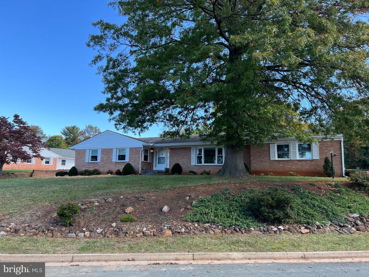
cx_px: 184
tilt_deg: +6.7
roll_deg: -2.4
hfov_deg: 67.3
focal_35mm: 26
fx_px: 277
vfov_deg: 53.1
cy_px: 138
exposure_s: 1/611
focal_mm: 5.7
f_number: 1.5
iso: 50
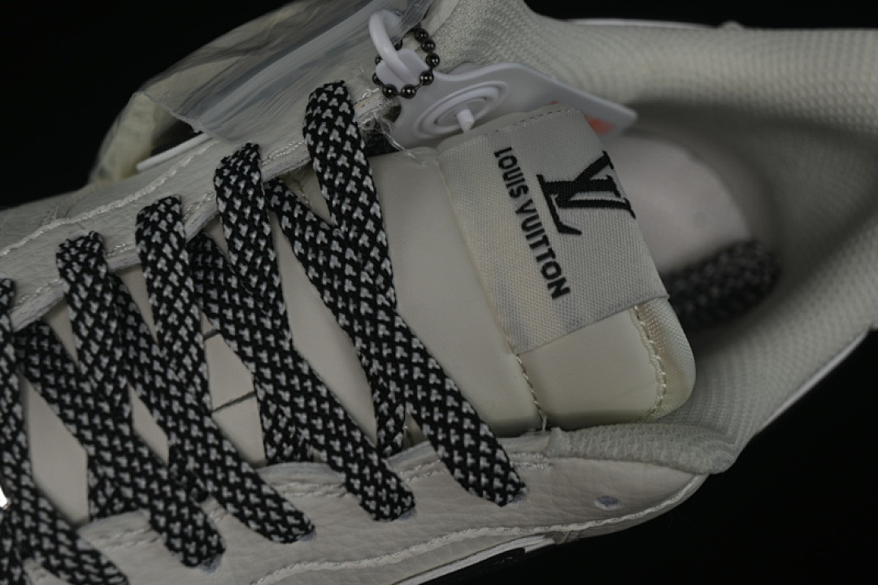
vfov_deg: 18.2
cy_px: 292
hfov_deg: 27.0
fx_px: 1829
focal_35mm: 75
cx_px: 439
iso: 160
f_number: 6.3
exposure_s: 1/60
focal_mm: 50
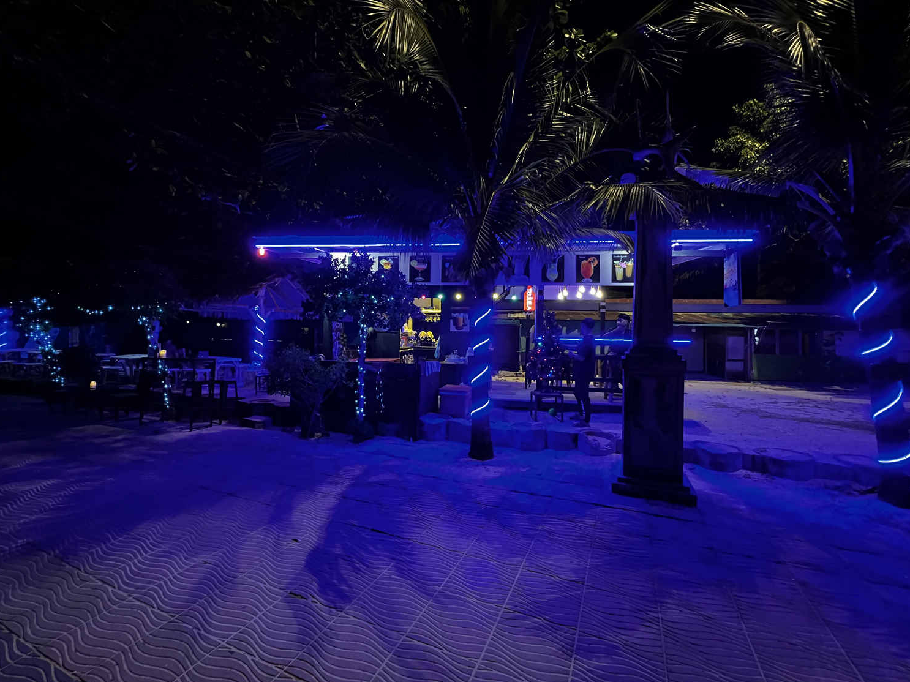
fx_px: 368
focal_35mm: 14
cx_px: 457
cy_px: 333
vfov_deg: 85.6
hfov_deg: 102.1
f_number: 1.8
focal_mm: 1.57
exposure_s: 1/33
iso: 1000
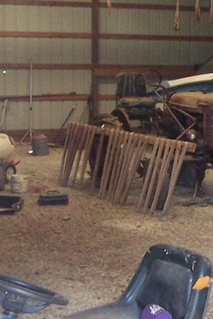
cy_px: 178
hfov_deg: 9.8
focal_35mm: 136
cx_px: 308
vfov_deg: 15.1
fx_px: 1206
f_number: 2.8
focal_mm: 6.3
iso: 140
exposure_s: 1/30
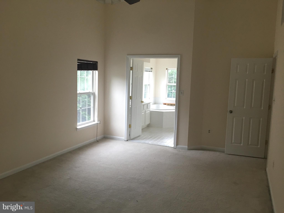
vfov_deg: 48.2
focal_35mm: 29
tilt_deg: -6.6
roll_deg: -1.7
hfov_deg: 61.7
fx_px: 238
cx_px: 142
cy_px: 106
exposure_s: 1/15
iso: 80
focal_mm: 4.15
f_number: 2.2
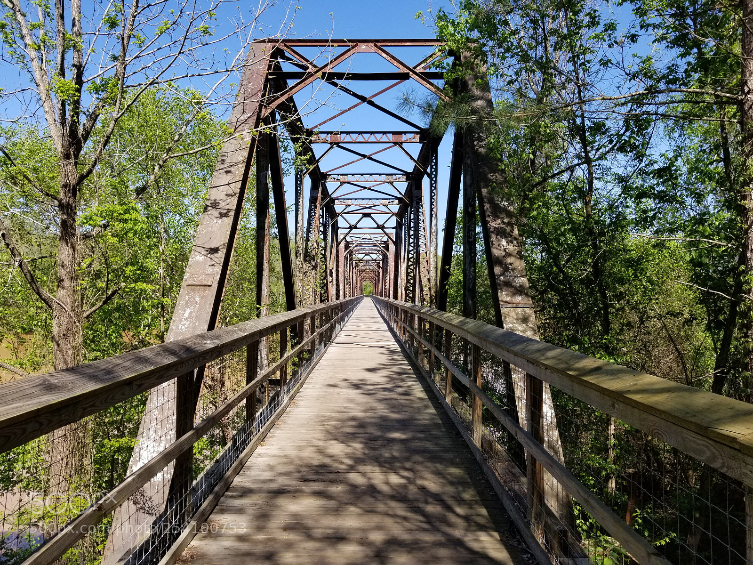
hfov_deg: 67.3
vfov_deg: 53.1
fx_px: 566
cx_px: 376
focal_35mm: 26
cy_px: 282
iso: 50
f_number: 1.7
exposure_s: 1/1628
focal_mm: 4.25
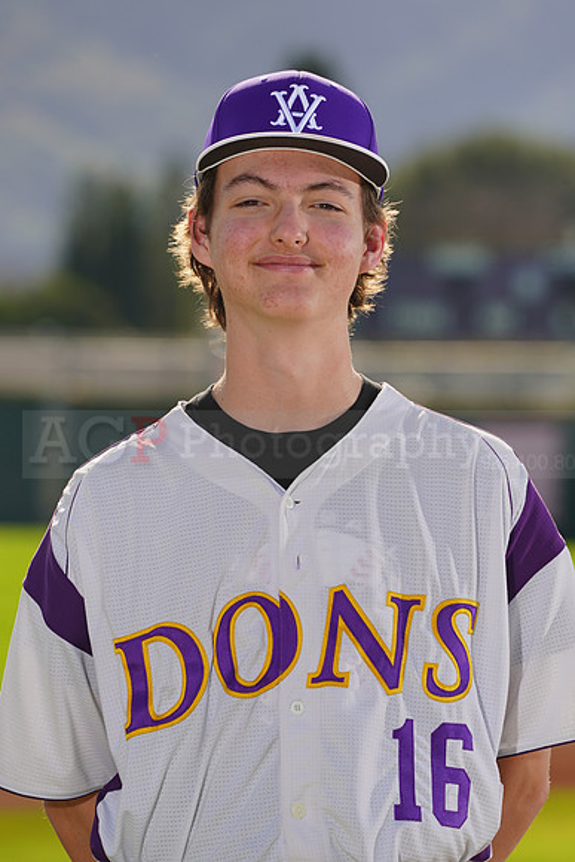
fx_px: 7470
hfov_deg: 4.4
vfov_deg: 6.6
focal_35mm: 312
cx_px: 288
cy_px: 431
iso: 100
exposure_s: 1/250
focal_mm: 312
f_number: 9
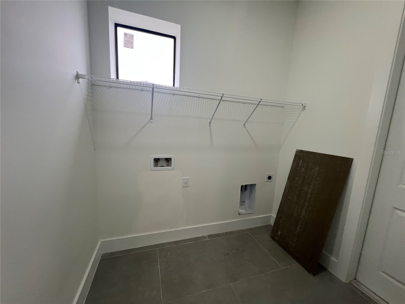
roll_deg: -2.4
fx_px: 152
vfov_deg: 89.9
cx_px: 202
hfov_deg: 106.2
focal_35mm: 13
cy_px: 152
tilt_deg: -9.4
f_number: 1.8
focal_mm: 1.57
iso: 125
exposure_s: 1/120
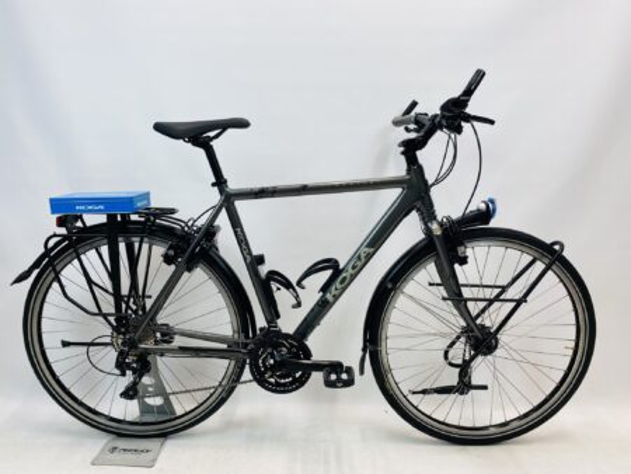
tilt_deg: -8.0
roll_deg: -0.6
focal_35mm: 26
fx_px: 474
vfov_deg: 53.1
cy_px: 237
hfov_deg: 67.3
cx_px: 316
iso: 50
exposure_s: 1/100
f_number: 1.8
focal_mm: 4.25
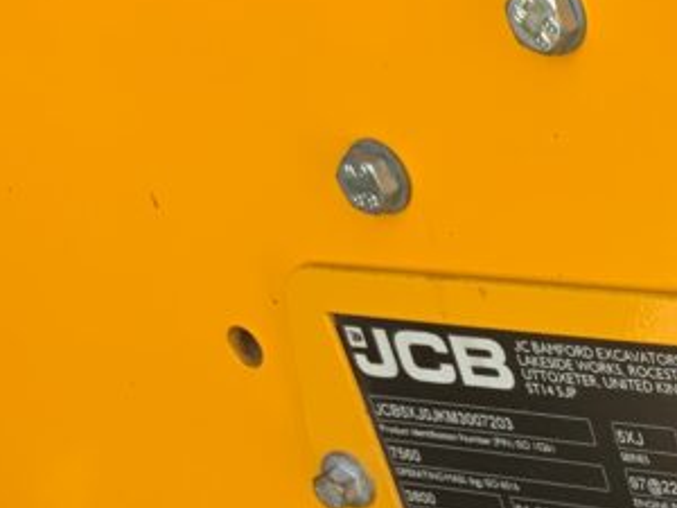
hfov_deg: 17.8
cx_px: 1002
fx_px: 1936
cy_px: 671
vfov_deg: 14.3
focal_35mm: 99
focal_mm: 3
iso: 25
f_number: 1.8
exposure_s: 1/122
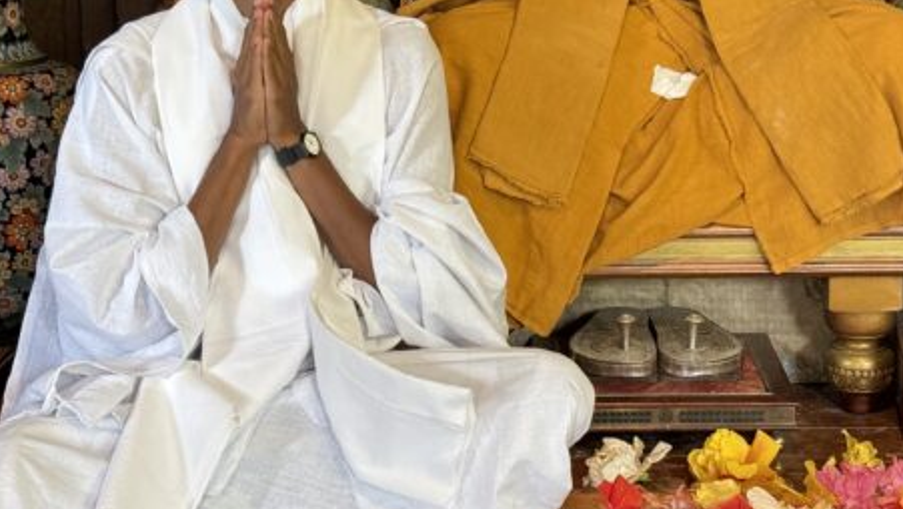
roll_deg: +1.0
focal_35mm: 89
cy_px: 60
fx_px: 2132
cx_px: 529
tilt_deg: -6.9
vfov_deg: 13.5
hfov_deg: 23.9
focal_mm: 6.76
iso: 250
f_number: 1.78
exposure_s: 1/44
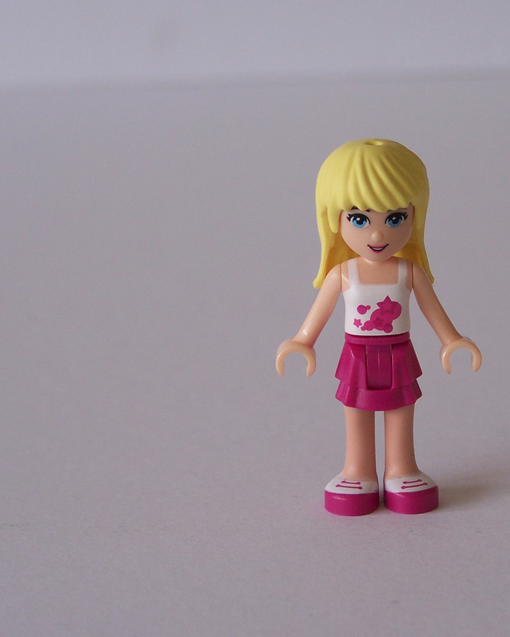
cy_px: 319
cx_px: 374
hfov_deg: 12.5
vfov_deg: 15.6
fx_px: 2321
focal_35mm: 123
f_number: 3.2
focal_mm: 15.6
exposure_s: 1
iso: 100
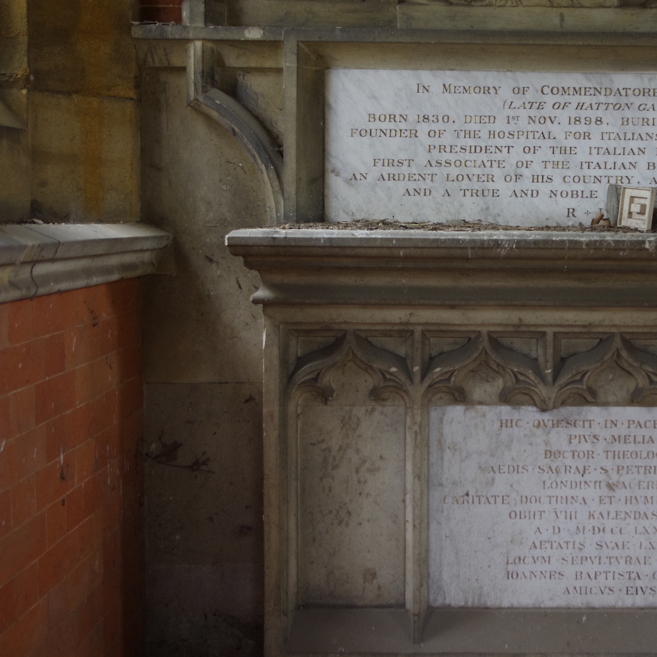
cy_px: 331
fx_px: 1396
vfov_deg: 26.5
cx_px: 503
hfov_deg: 26.1
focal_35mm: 65
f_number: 4
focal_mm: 32.5
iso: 800
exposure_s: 1/60
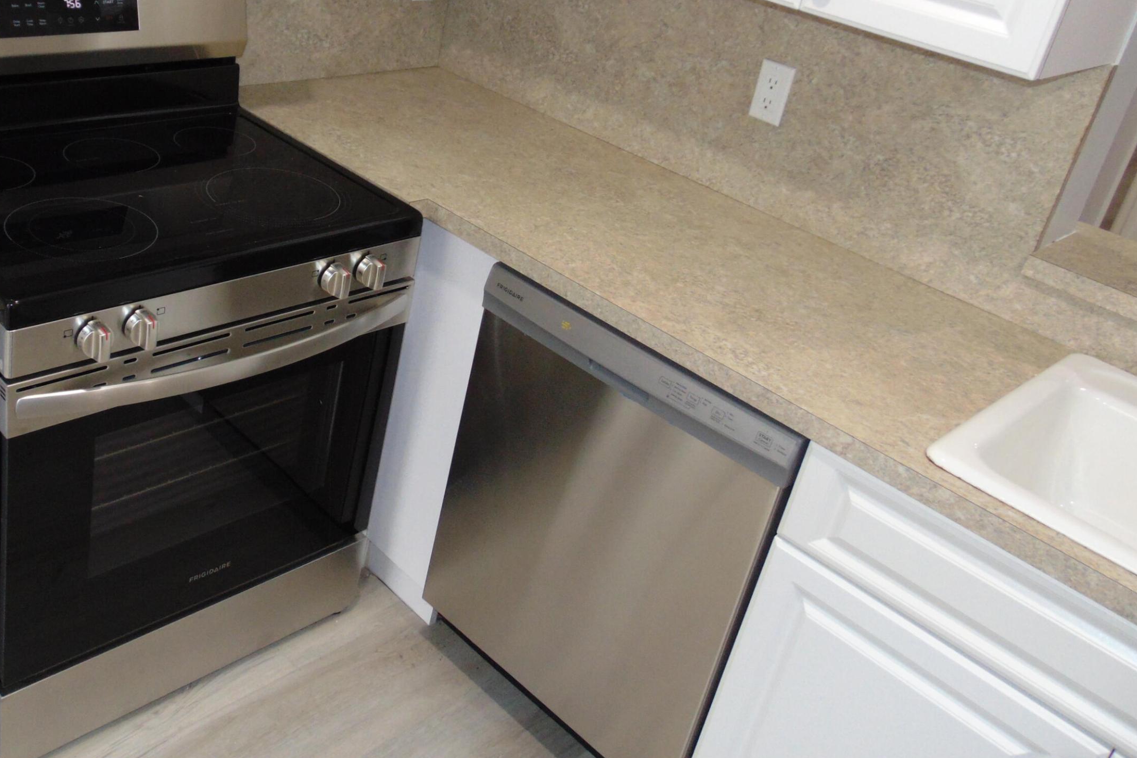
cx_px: 393
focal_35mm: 35
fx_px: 1105
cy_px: 258
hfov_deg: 53.5
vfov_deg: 37.5
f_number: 3
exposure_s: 1/30
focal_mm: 4.5
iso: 200
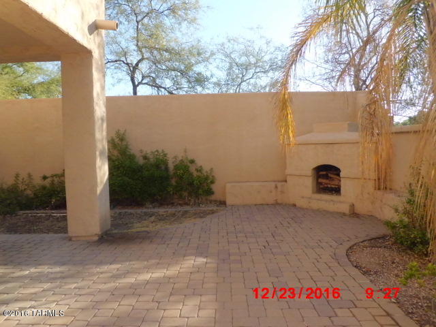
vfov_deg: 53.1
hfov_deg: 67.3
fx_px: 327
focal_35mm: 26
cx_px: 218
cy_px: 164
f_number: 2.8
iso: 100
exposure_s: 1/500
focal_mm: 4.7
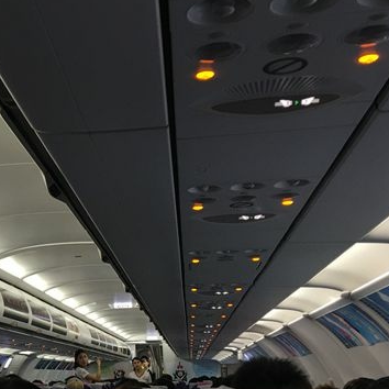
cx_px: -8
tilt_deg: +6.3
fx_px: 737
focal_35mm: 58
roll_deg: +1.1
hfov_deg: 27.7
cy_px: 289
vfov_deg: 29.1
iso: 32
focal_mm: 4.15
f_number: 2.2
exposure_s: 1/15
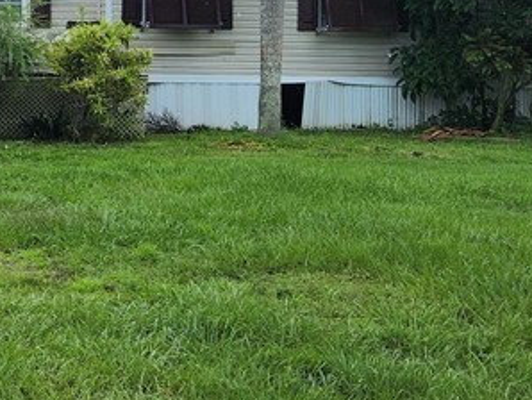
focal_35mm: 79
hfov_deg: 22.5
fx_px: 1215
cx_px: -132
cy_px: -20
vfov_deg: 18.1
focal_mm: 5.4
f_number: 1.8
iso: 20
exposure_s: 1/1690
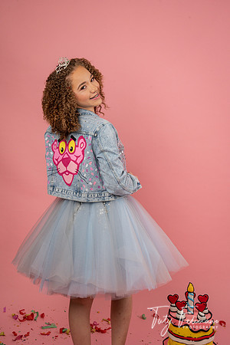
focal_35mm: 61
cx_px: 115
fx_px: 585
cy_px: 172
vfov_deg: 32.9
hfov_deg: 22.3
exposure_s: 1/200
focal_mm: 61
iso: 800
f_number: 11
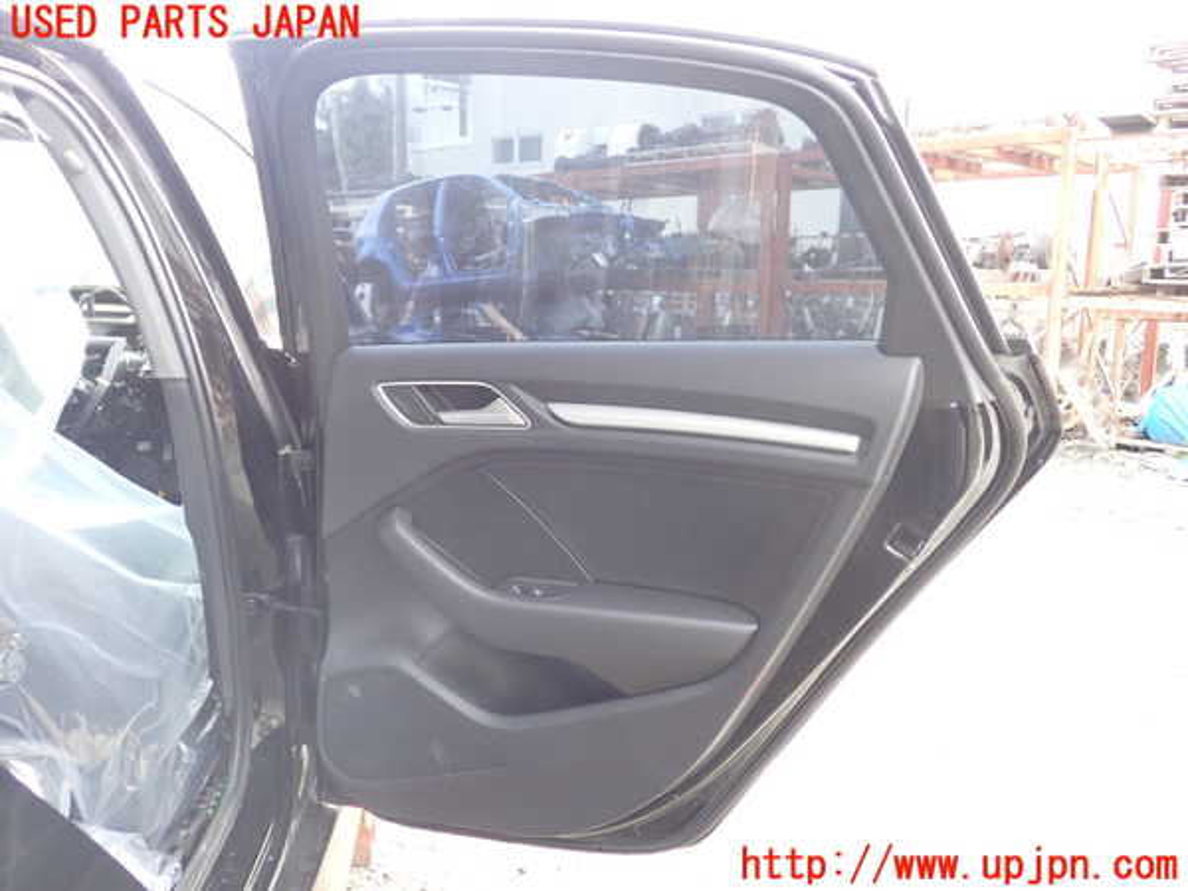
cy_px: 446
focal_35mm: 30
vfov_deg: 46.8
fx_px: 1030
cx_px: 594
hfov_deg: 60.0
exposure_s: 1/40
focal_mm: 5.4
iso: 200
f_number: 2.3
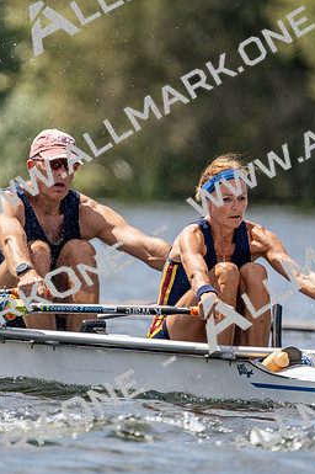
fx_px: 11899
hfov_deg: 1.5
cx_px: 97
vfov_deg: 2.3
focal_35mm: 905
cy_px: 237
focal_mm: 600
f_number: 6.3
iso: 320
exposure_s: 1/2000
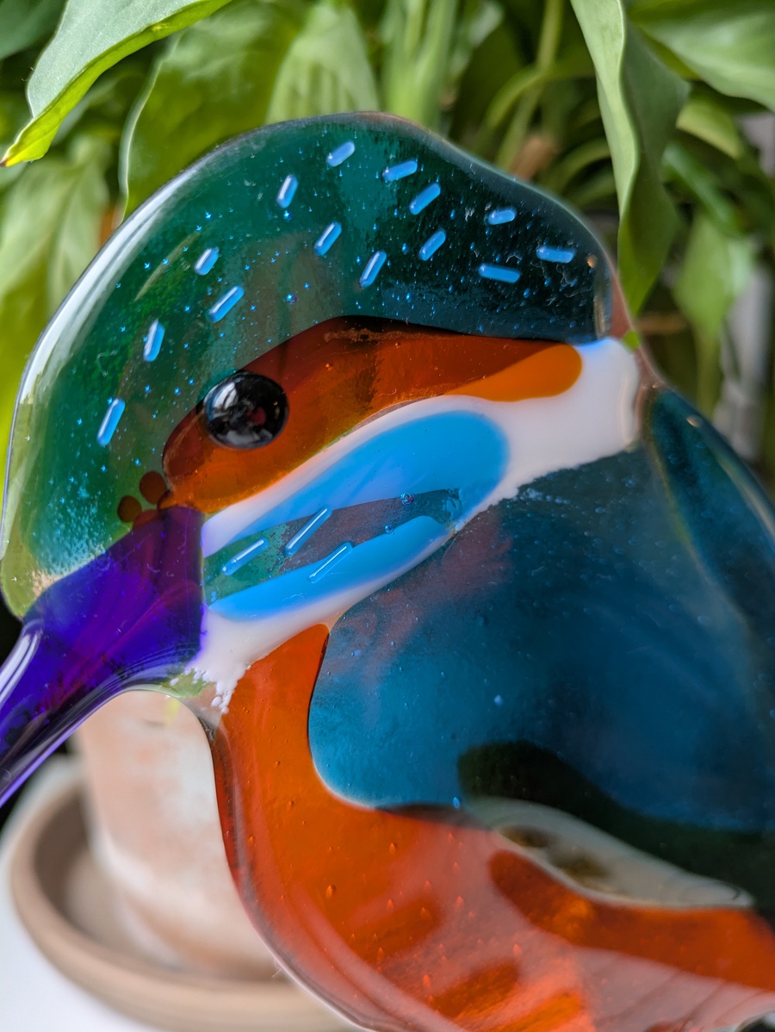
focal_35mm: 25
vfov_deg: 69.4
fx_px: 745
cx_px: 388
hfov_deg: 54.9
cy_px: 516
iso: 147
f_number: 1.89
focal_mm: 5.43
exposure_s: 1/100
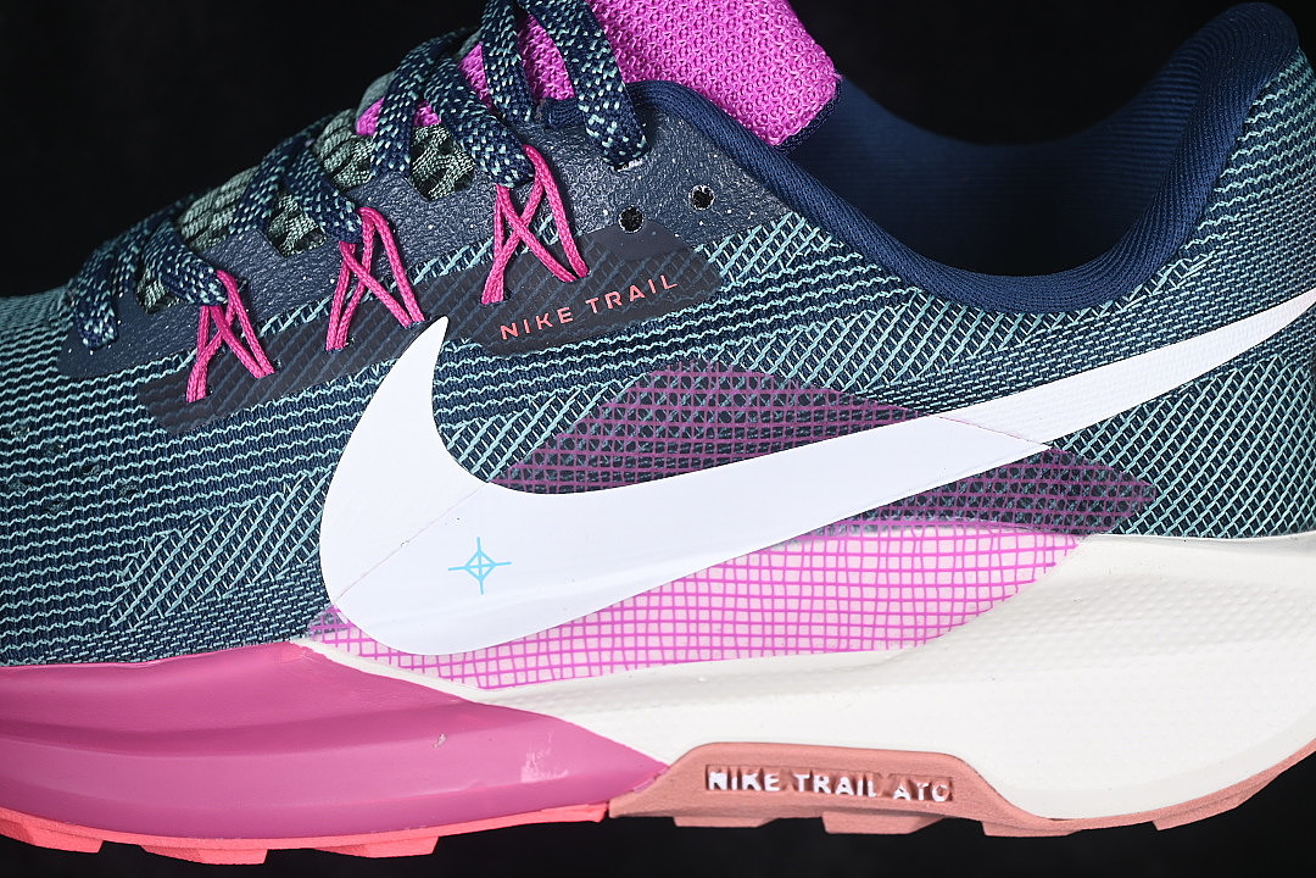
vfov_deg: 18.2
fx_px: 2741
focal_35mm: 75
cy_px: 439
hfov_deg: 27.0
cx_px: 658
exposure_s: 1/80
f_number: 7.1
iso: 160
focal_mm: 50
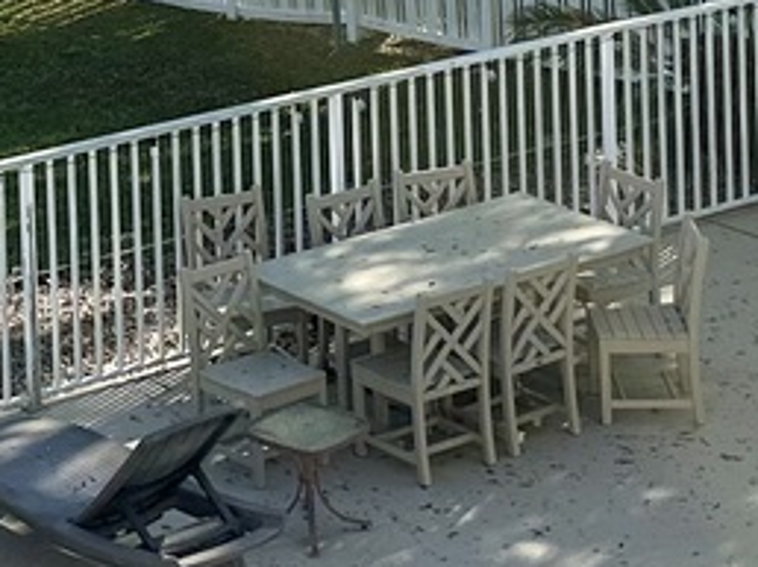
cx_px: -6
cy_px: -491
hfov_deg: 14.5
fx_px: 2932
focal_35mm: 134
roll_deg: +2.4
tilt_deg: -5.7
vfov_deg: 10.3
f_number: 1.78
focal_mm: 6.86
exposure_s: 1/4762
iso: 80
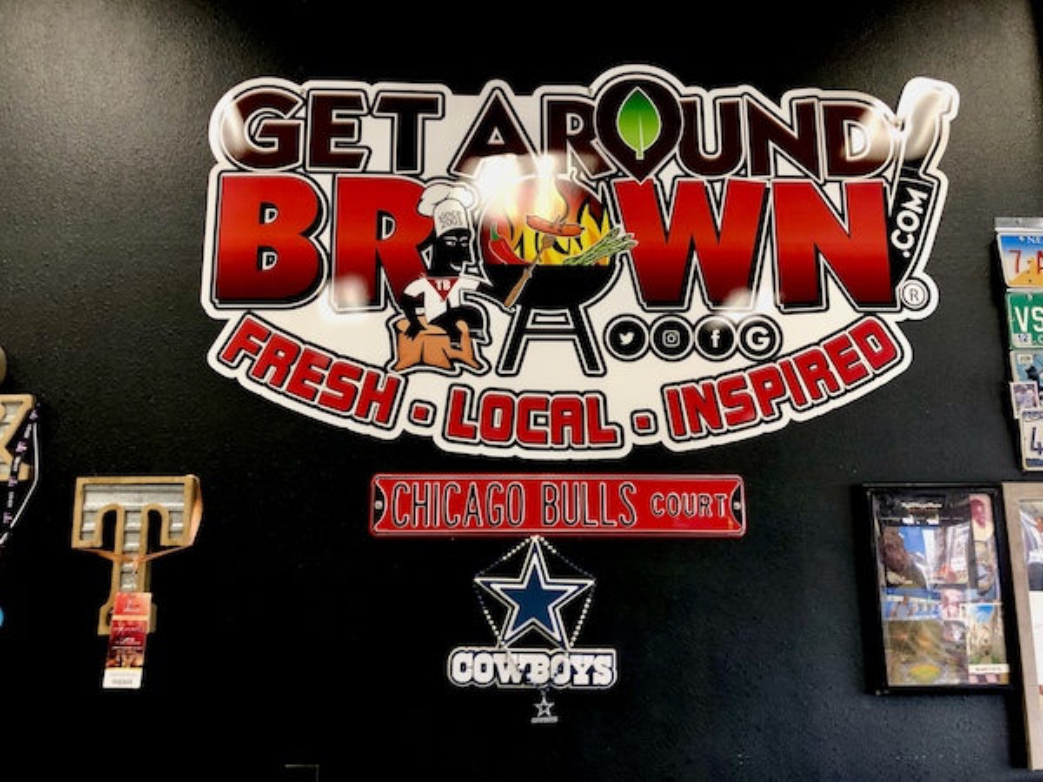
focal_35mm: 28
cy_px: 391
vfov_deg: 49.7
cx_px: 522
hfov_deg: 63.4
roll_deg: -0.7
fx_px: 844
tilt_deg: +8.7
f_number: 1.8
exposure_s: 1/17
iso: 40
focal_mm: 4
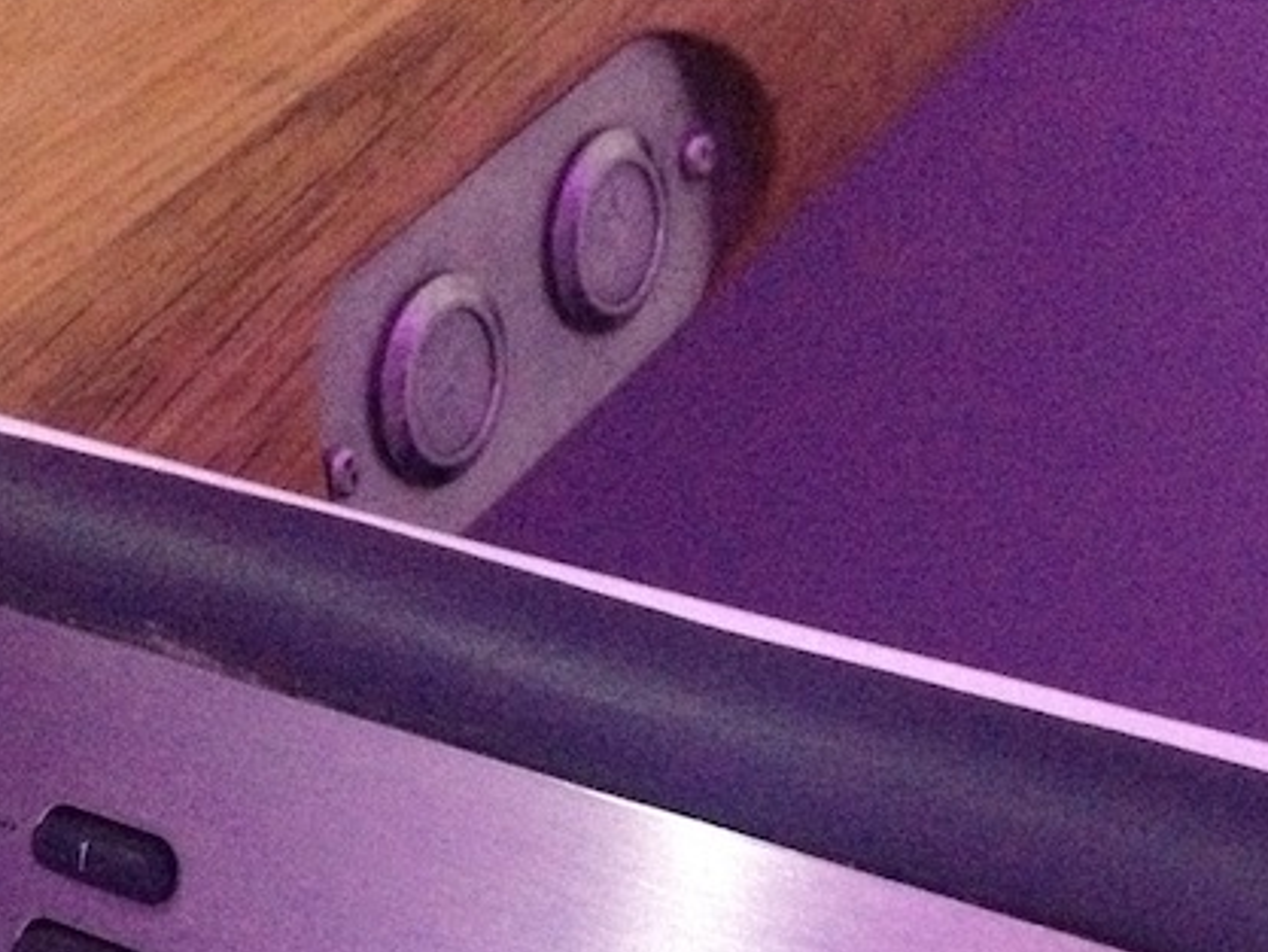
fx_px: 3151
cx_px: 660
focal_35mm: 86
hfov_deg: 22.8
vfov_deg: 16.5
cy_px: 1122
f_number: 2.4
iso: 800
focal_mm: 4.28
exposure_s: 1/17
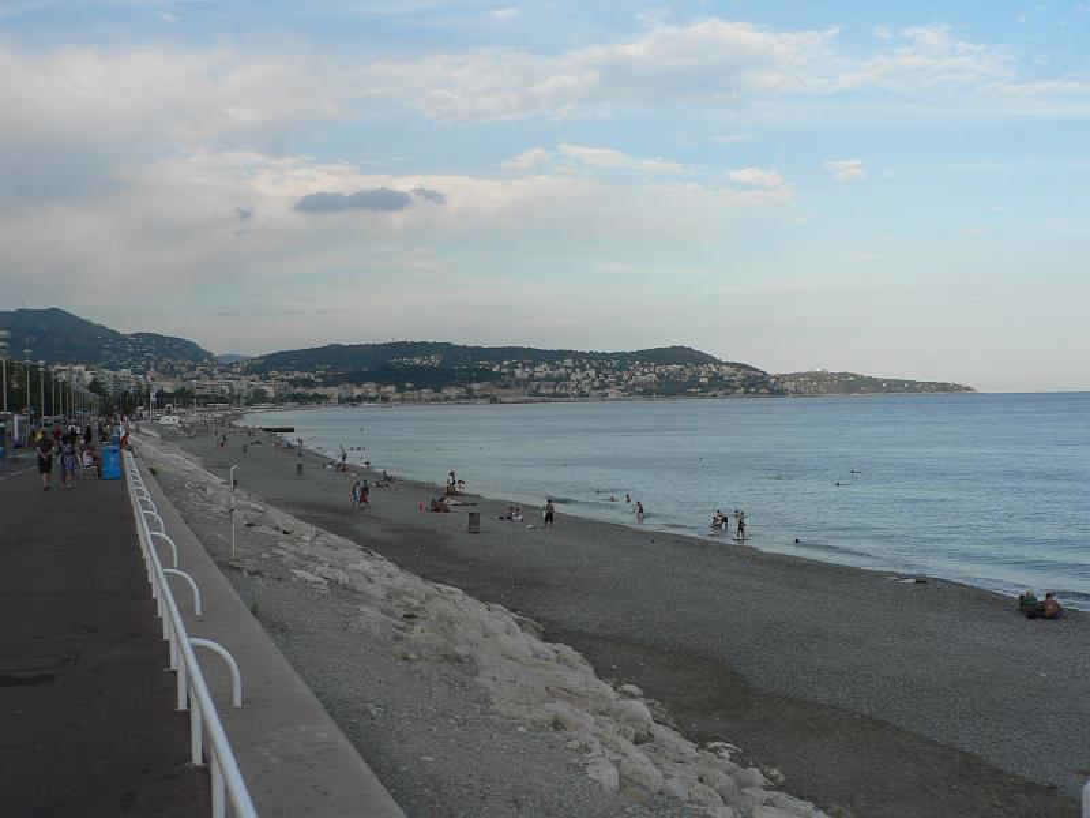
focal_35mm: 36
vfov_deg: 39.7
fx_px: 1134
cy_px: 409
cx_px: 545
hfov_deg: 51.4
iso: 80
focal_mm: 6
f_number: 4
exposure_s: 1/400
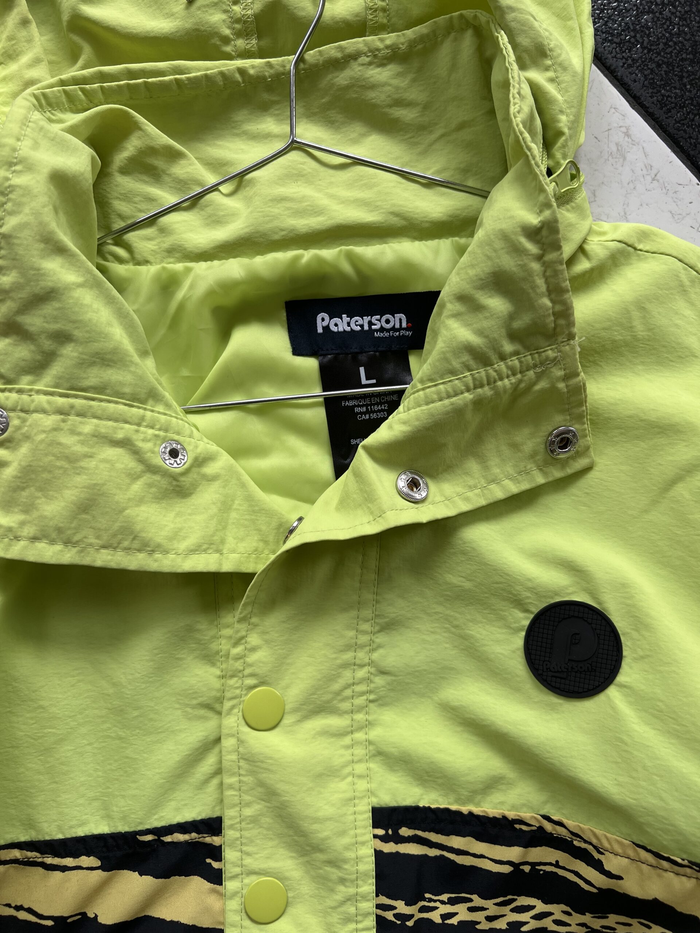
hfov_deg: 53.1
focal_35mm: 26
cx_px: 350
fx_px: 701
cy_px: 466
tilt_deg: -85.1
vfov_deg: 67.3
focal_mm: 5.7
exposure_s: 1/383
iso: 50
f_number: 1.5
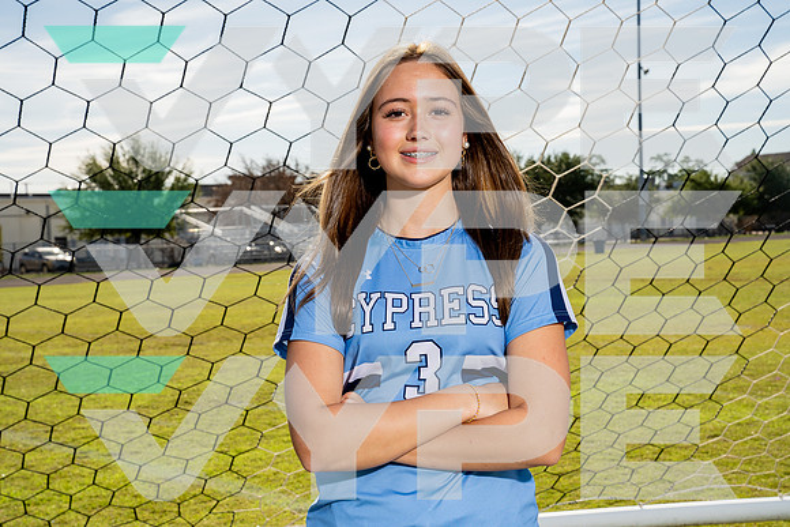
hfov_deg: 34.5
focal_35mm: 58
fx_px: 1273
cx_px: 395
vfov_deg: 23.4
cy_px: 264
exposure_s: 1/250
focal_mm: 58
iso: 200
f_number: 11
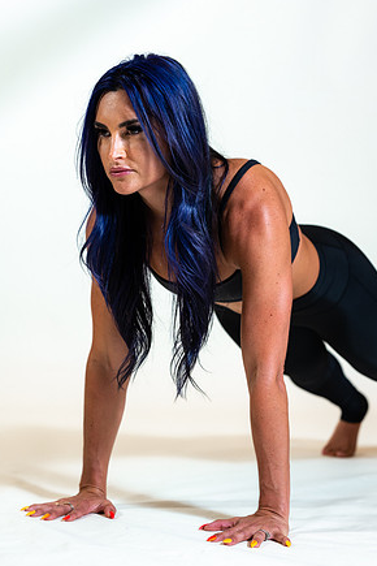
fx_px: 1382
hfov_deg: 15.5
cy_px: 285
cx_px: 190
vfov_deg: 23.1
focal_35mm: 88
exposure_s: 1/160
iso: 320
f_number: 4
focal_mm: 85
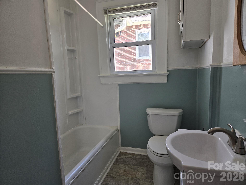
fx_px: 163
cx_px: 123
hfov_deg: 73.9
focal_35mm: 23
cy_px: 92
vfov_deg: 58.9
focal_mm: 5.4
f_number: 1.8
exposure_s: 1/180
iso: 100
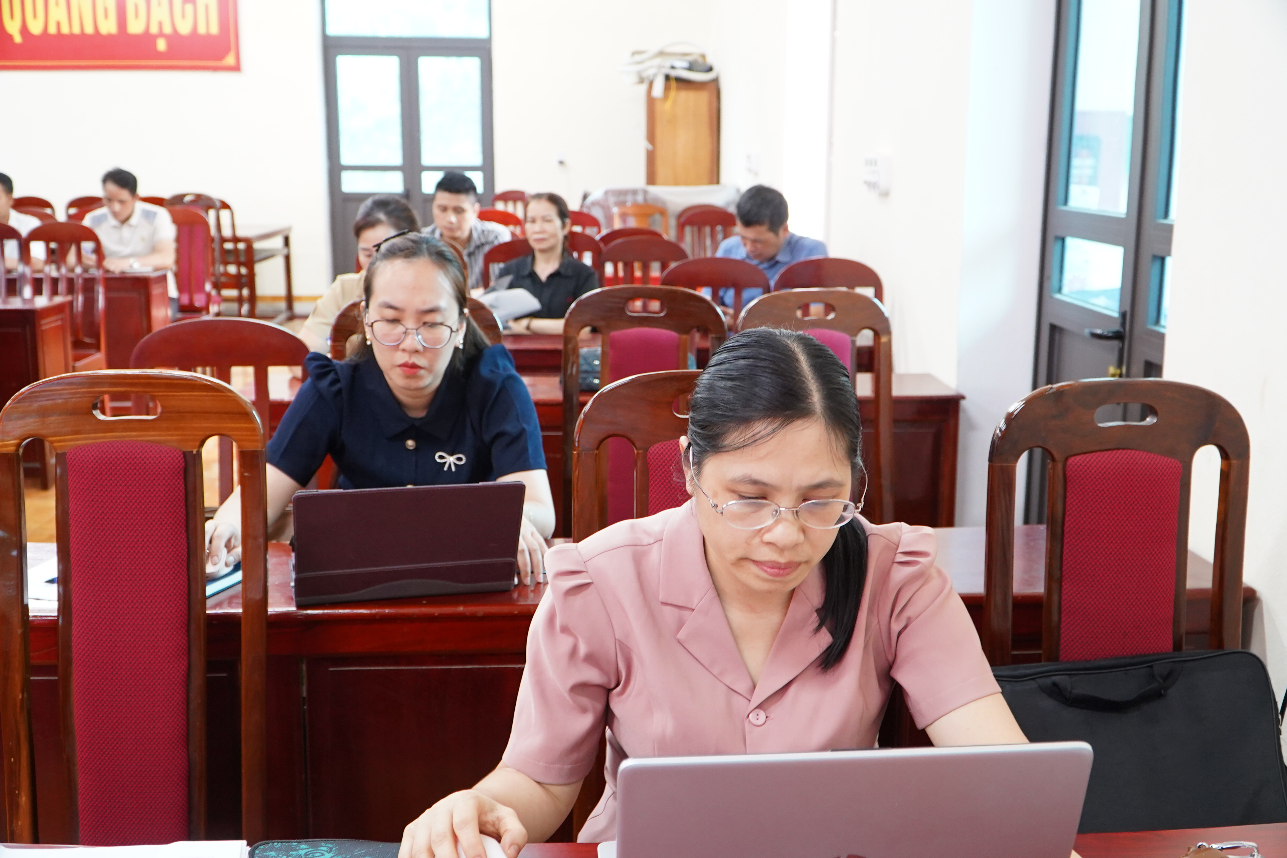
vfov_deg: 36.9
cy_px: 429
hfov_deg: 53.1
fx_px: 1287
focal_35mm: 36
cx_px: 644
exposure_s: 1/40
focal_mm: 24
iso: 1600
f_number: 4
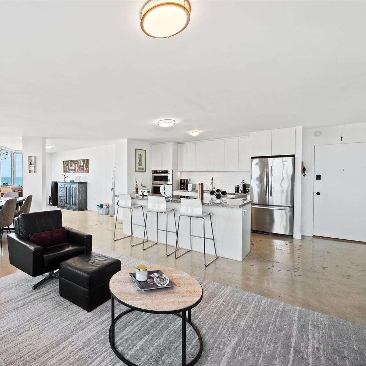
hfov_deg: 77.6
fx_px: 215
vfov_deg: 80.7
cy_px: 183
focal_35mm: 18
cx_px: 116
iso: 400
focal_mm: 14
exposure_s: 1/13
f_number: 8
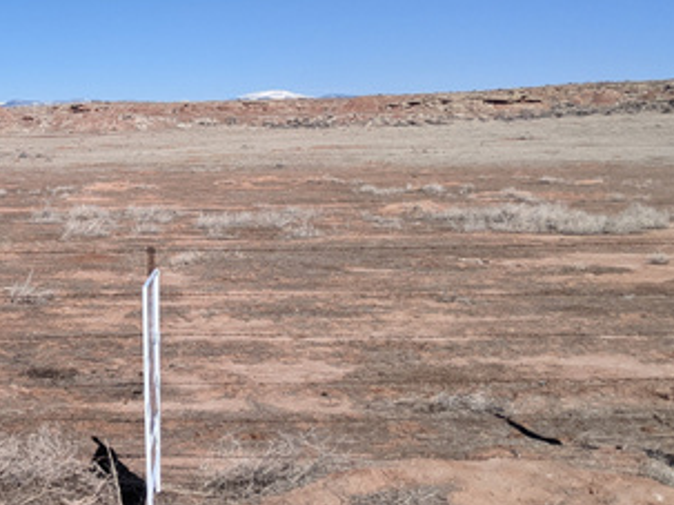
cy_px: 65
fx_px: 1109
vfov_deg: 25.0
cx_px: 65
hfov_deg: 32.1
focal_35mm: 57
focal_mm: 4.44
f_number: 1.8
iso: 50
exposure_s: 1/4673
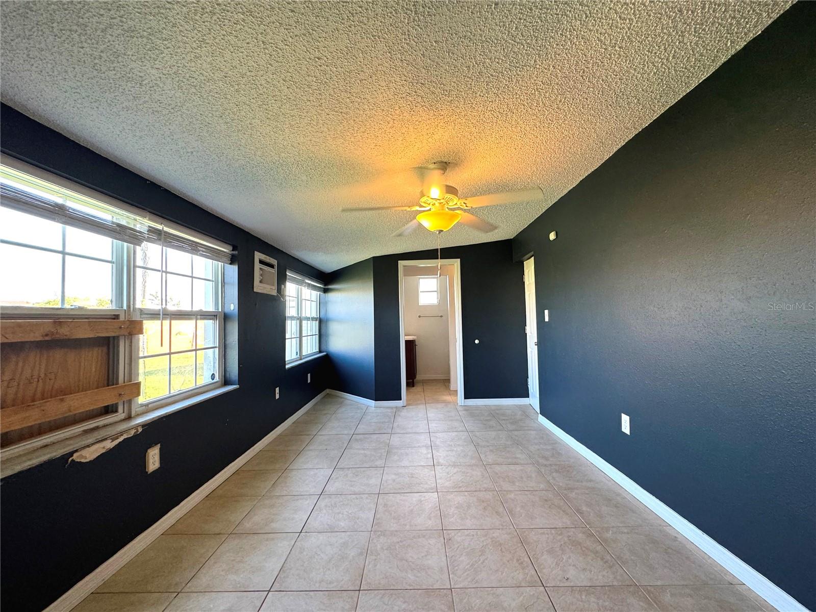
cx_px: 408
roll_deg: +0.7
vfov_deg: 85.7
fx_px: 330
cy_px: 306
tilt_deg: +2.4
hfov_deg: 102.1
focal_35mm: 14
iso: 250
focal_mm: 2.22
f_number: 2.2
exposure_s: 1/120
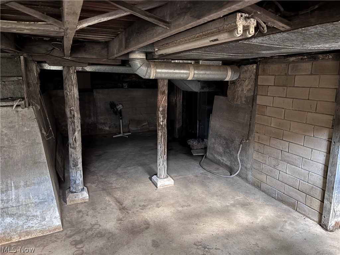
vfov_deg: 53.1
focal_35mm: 26
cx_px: 170
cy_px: 128
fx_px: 255
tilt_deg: -8.3
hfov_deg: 67.3
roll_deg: -2.4
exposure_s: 1/16
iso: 800
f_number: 1.6
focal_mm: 5.96
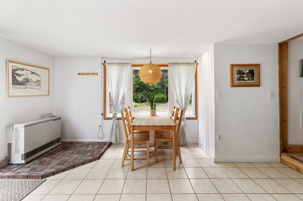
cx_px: 152
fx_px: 135
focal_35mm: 16
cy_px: 100
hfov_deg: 96.8
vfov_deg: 73.7
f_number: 9
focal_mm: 16
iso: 320
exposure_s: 1/5
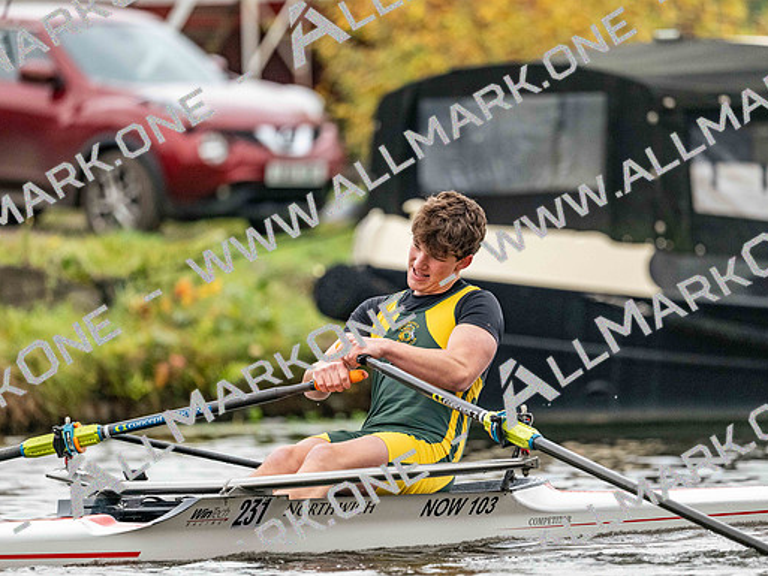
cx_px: 371
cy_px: 288
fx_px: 9653
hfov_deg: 4.6
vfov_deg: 3.4
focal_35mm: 435
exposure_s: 1/2500
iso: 4000
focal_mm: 400
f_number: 4.5
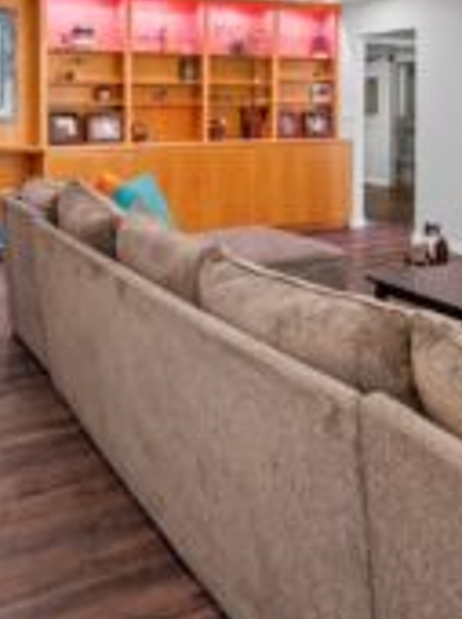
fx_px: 607
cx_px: 196
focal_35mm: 34
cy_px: 162
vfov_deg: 51.9
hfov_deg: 41.6
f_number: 9
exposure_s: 1
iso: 200
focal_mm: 10
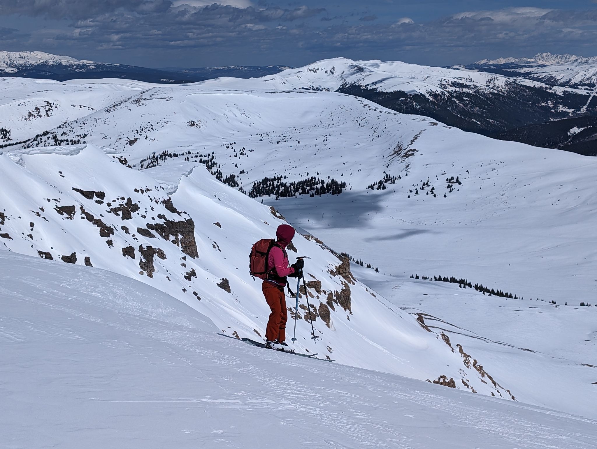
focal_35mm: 49
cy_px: 224
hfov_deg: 38.9
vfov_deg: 29.7
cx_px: 298
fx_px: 846
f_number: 1.68
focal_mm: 6.9
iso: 27
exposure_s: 1/7353
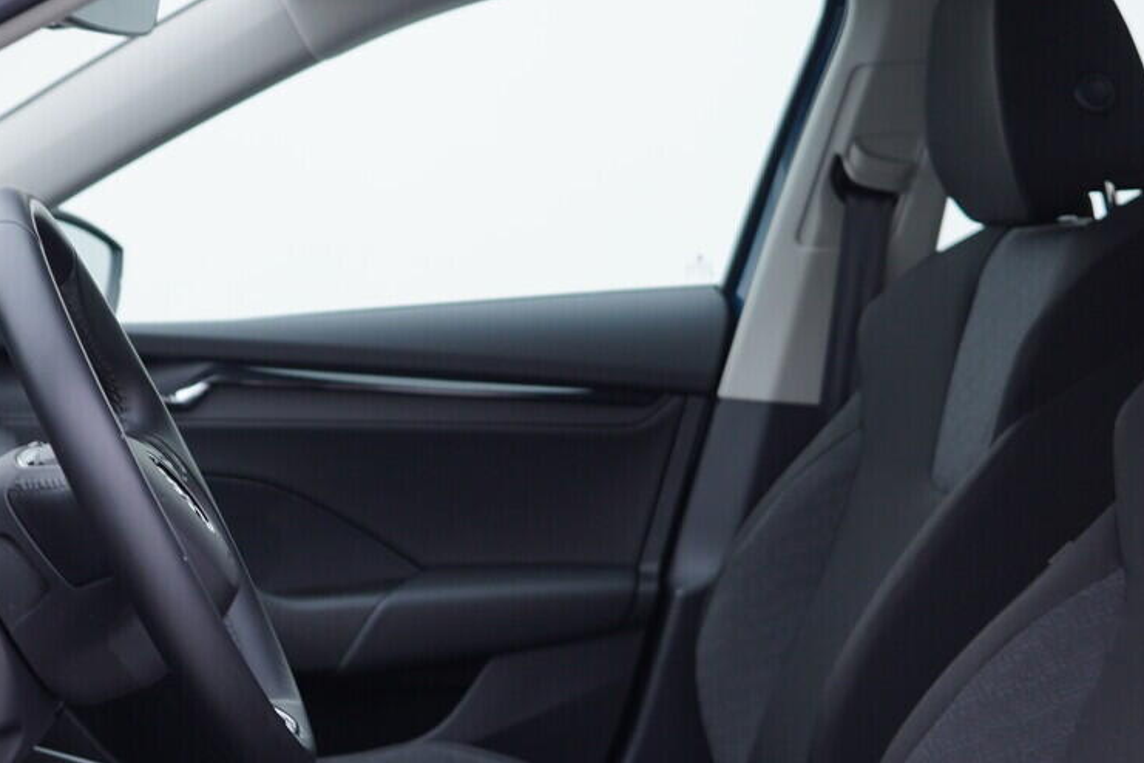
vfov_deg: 19.4
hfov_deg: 28.4
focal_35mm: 70
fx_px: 2224
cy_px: 491
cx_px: 287
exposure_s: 1/50
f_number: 3.2
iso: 125
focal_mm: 24
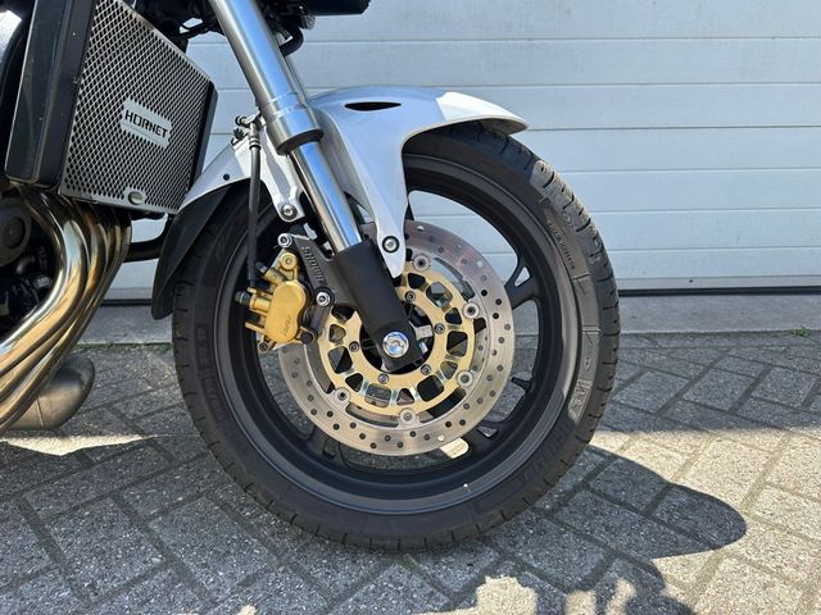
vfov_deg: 56.8
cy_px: 308
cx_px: 410
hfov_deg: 71.6
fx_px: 569
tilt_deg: -17.7
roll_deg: +1.0
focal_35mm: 24
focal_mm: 6.86
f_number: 1.78
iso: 80
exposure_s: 1/1157
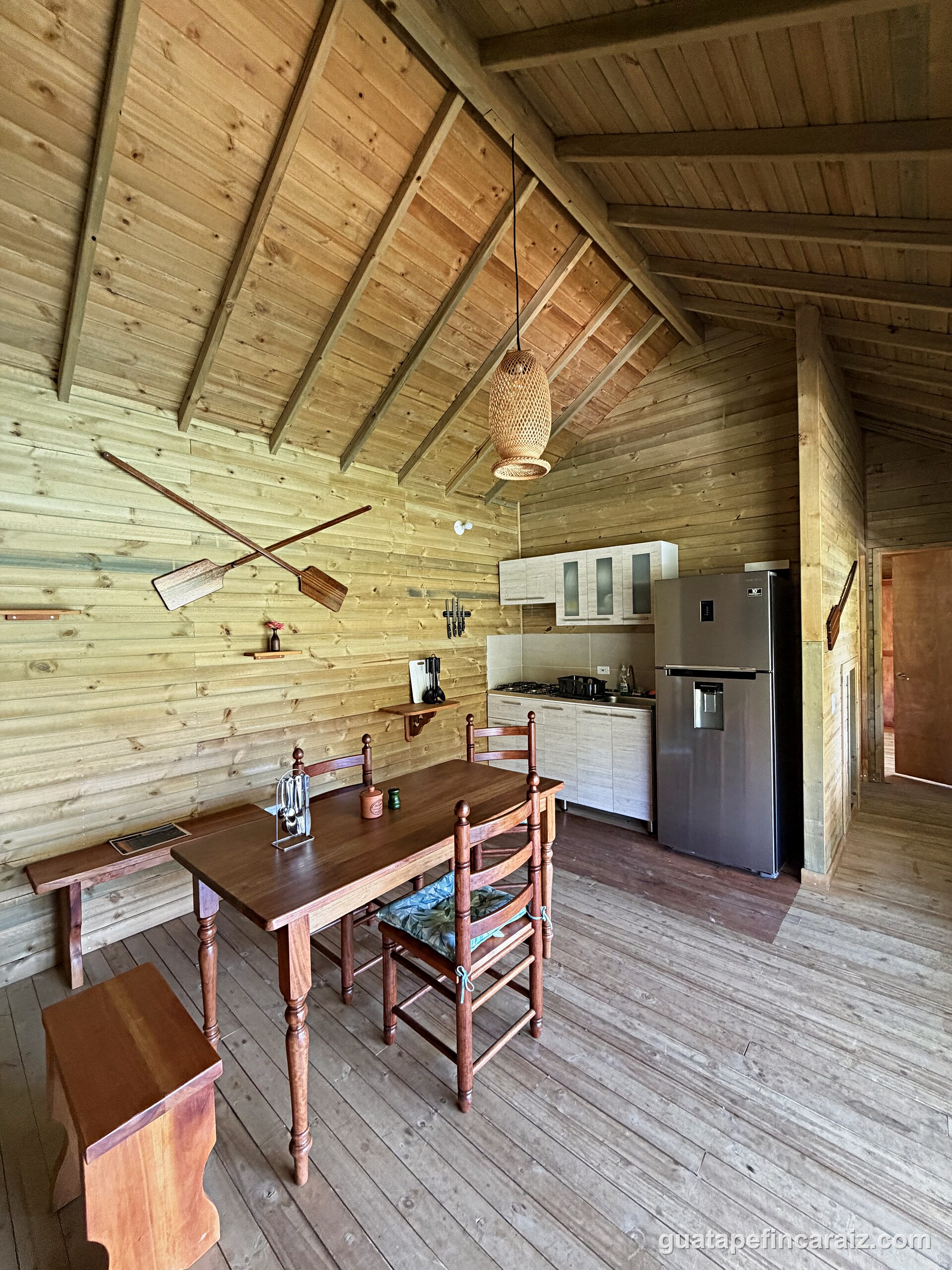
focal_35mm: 14
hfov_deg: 85.7
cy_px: 635
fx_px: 513
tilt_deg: -1.0
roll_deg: +1.2
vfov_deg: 102.1
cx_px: 476
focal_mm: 2.22
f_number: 2.2
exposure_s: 1/60
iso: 500
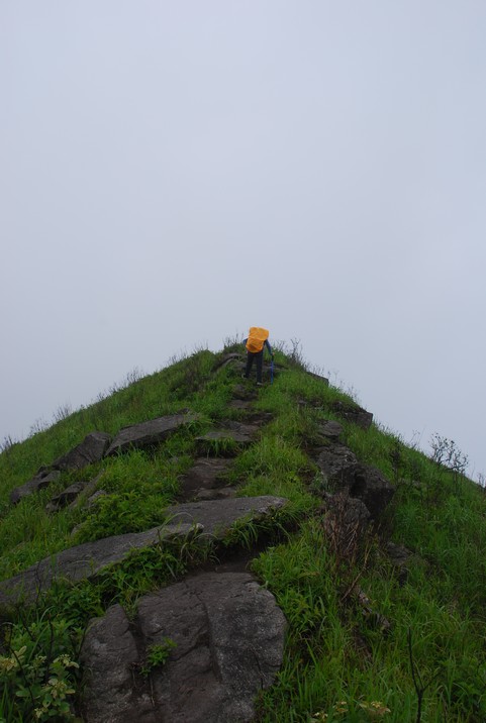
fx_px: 665
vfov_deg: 57.1
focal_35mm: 33
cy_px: 362
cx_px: 243
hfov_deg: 40.2
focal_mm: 22
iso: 100
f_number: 10
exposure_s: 1/125
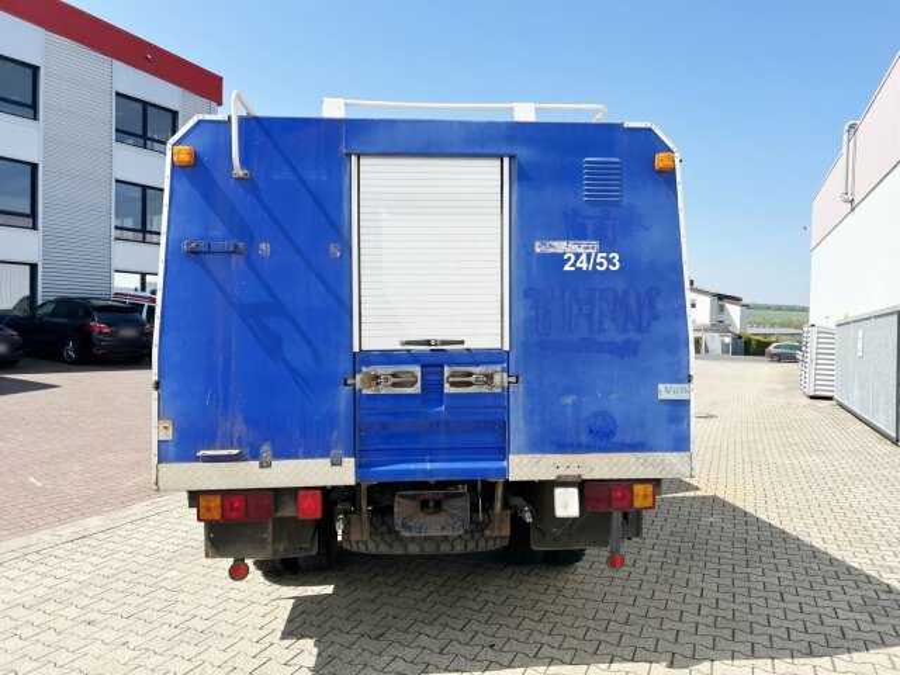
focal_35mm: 26
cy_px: 338
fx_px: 676
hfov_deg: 67.3
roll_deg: -1.8
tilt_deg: +0.9
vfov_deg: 53.1
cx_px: 450
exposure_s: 1/2915
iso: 50
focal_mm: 5.7
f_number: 1.5
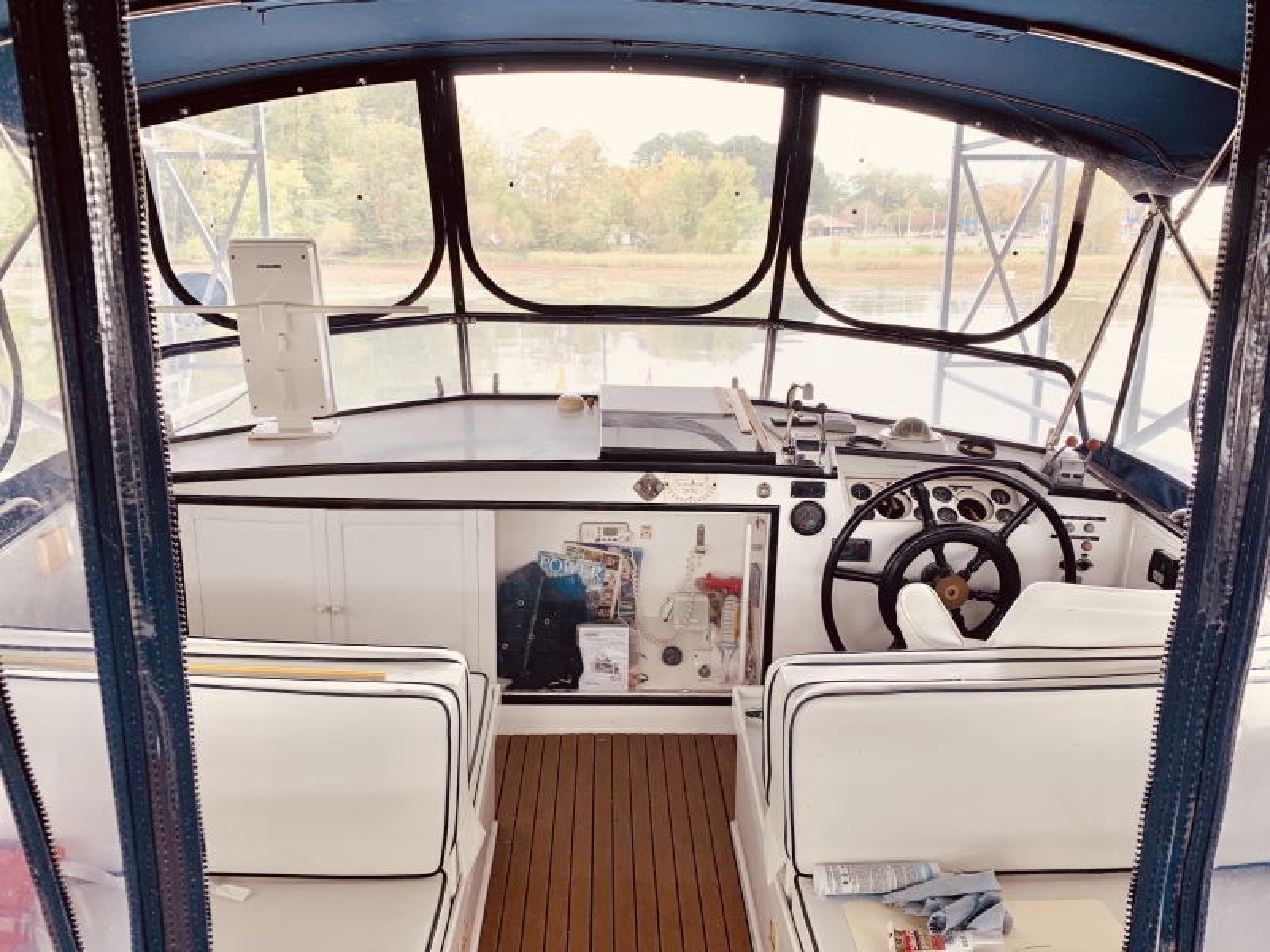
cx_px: 635
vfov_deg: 53.1
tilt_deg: -14.3
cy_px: 476
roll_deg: -0.4
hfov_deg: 67.3
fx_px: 954
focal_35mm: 26
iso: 25
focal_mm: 4.25
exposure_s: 1/121
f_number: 1.8
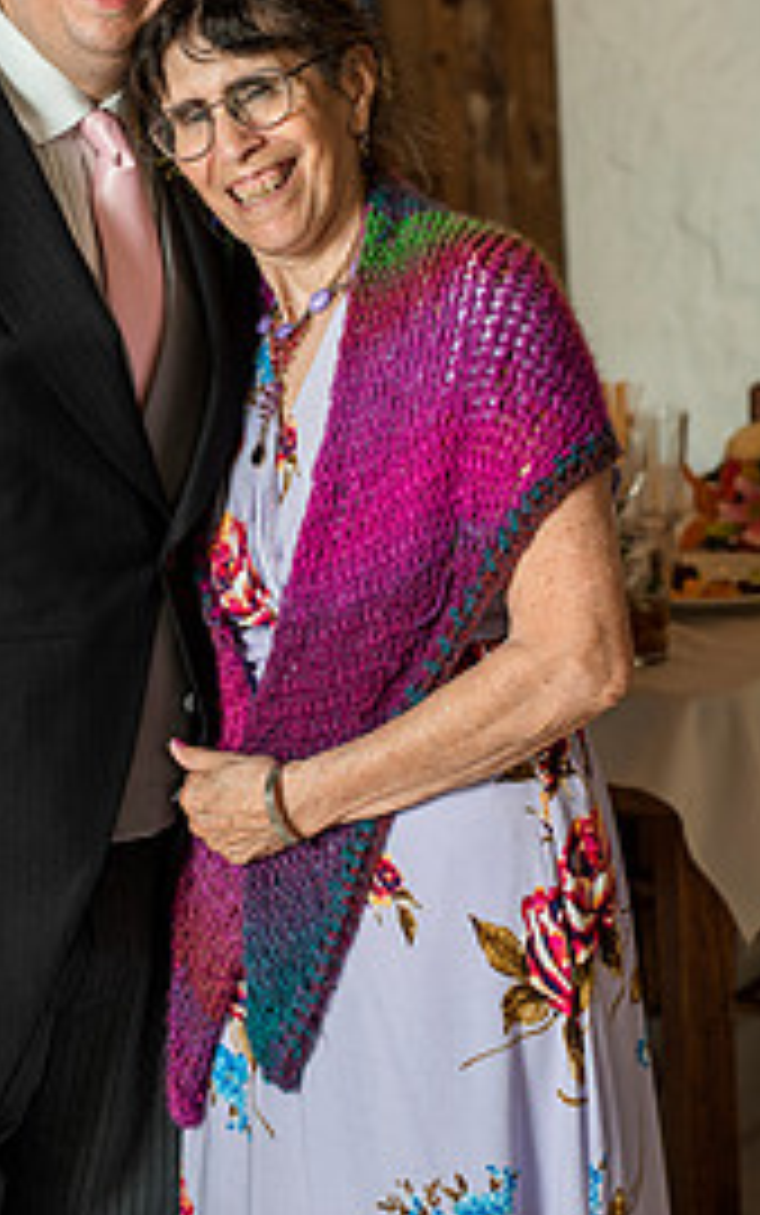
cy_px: 324
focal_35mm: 85
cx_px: 265
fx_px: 2814
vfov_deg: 24.1
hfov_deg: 15.4
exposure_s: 1/80
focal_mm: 50
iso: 500
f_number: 3.5
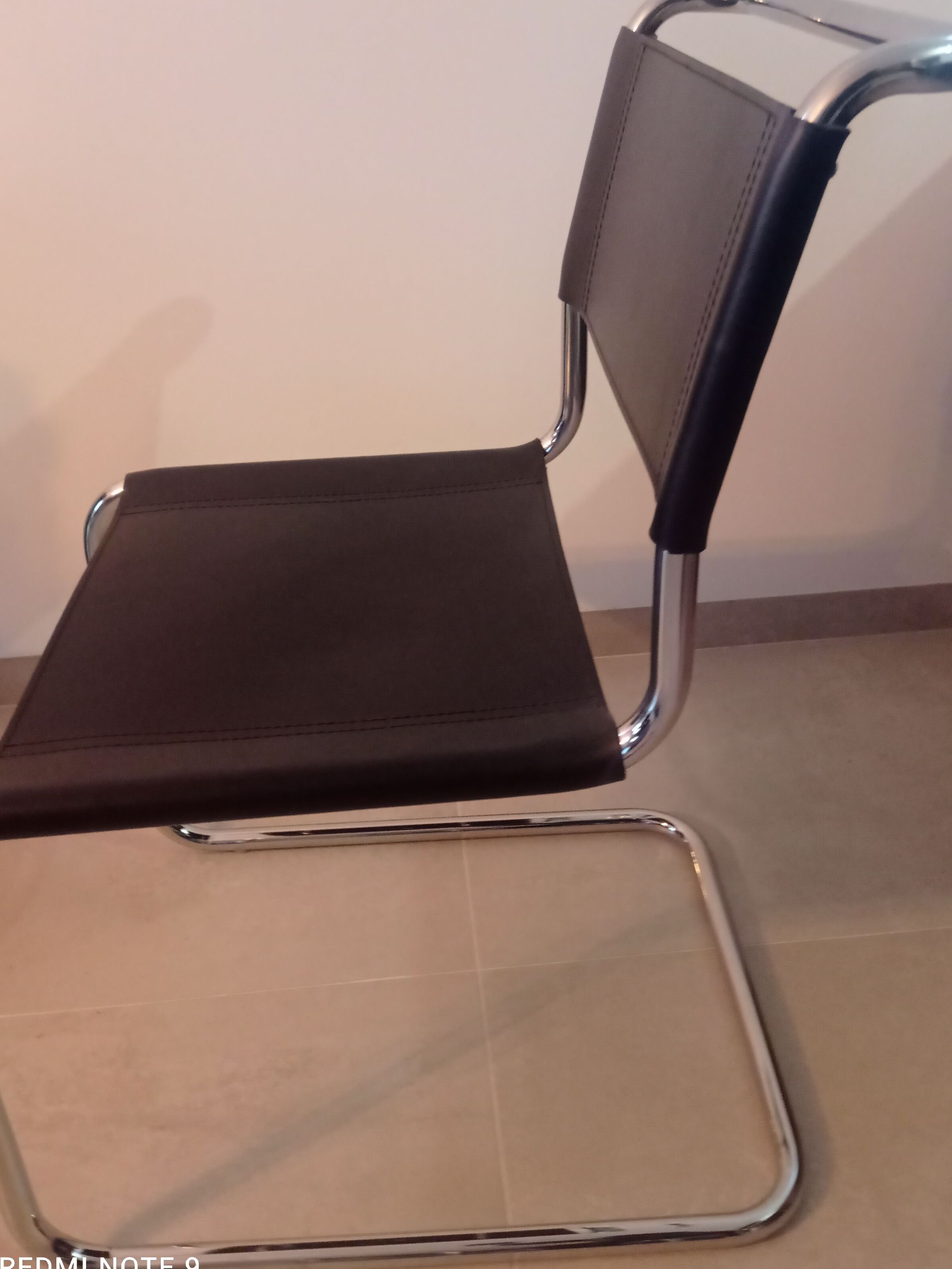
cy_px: 573
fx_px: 1283
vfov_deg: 52.5
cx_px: 457
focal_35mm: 35
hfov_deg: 40.7
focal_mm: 4.74
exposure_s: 1/25
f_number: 1.79
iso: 582
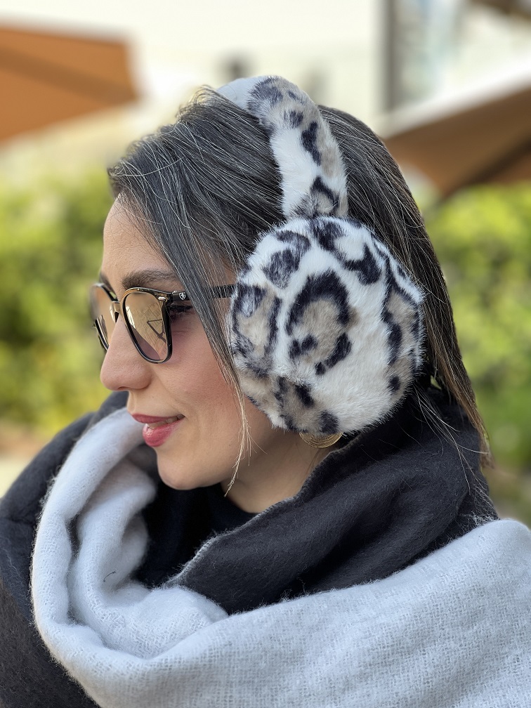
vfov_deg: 25.3
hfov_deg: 19.1
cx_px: 266
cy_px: 354
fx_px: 1575
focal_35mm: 77
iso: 50
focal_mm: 9
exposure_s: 1/121
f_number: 2.8
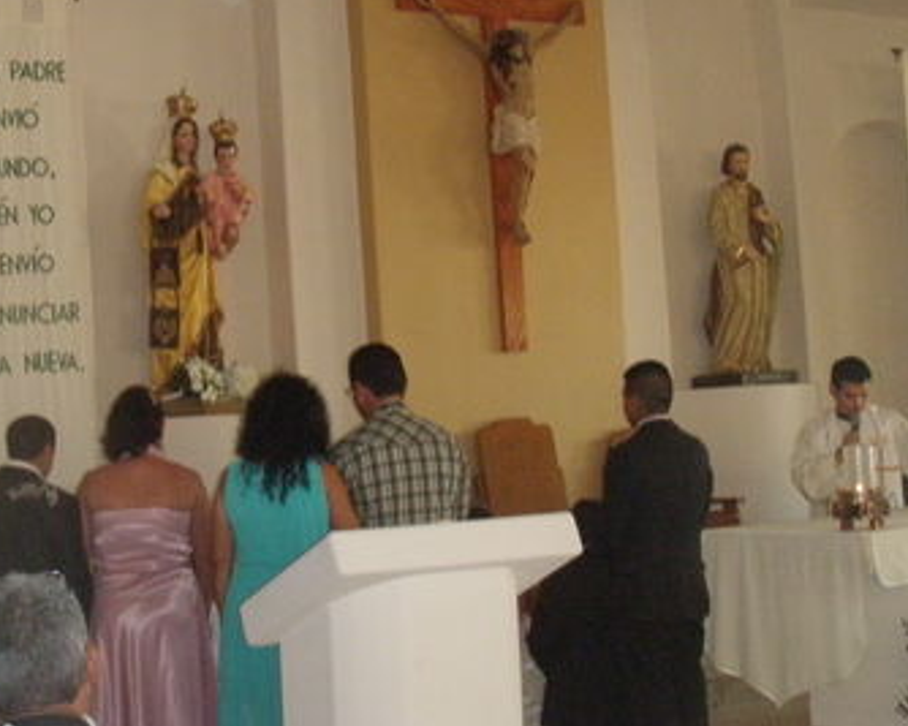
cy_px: 291
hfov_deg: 26.8
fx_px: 1907
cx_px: 391
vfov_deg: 21.5
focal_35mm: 71
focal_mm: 6.7
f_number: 3.5
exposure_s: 1/30
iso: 400
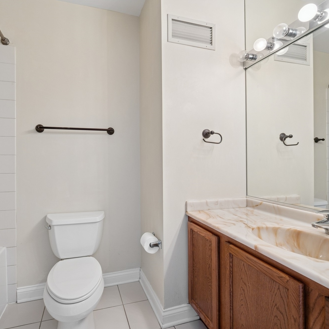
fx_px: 194
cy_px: 165
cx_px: 136
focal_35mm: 18
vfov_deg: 80.7
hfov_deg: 80.0
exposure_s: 1/6
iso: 200
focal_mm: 14
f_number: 9.5
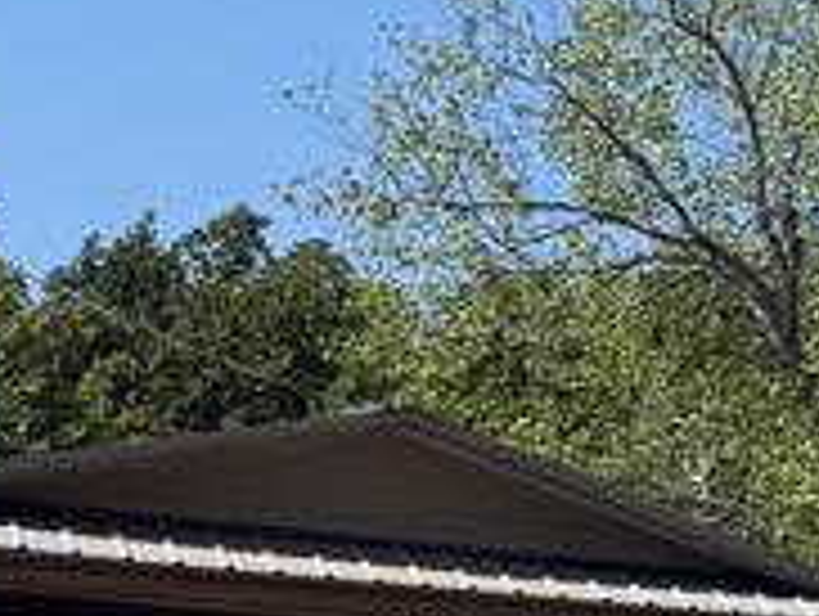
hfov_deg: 11.3
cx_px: 2169
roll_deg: -1.2
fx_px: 3198
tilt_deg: +13.5
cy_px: 184
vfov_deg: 11.0
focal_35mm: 135
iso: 80
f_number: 1.78
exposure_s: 1/4975
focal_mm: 6.76
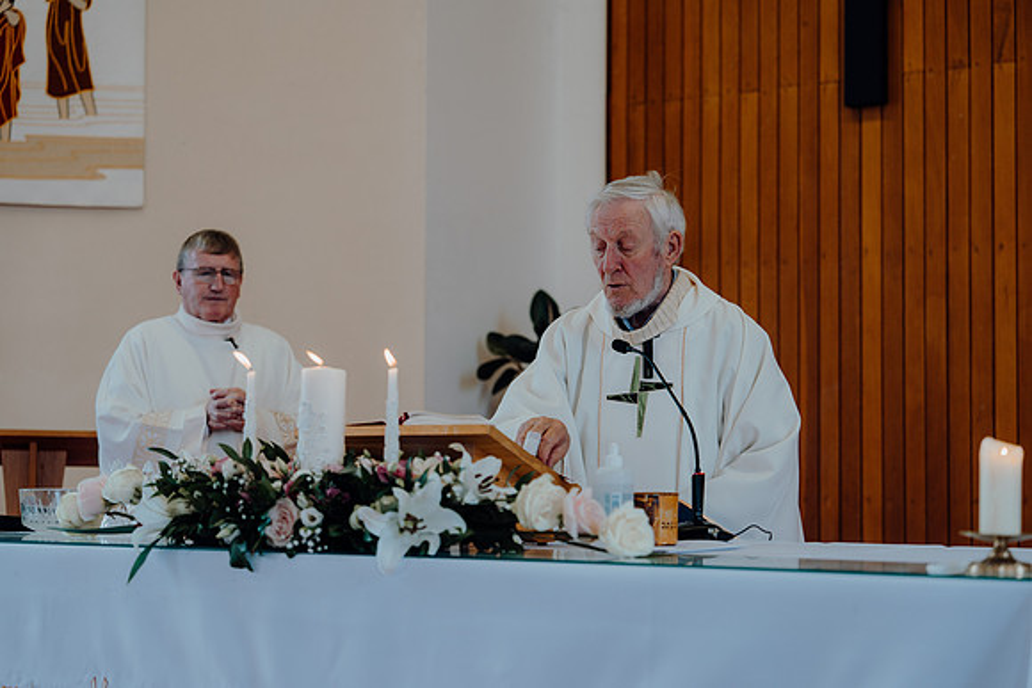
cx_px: 516
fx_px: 2007
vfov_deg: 19.5
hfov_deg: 28.8
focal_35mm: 70
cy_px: 344
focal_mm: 70
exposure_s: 1/200
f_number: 2.8
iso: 320
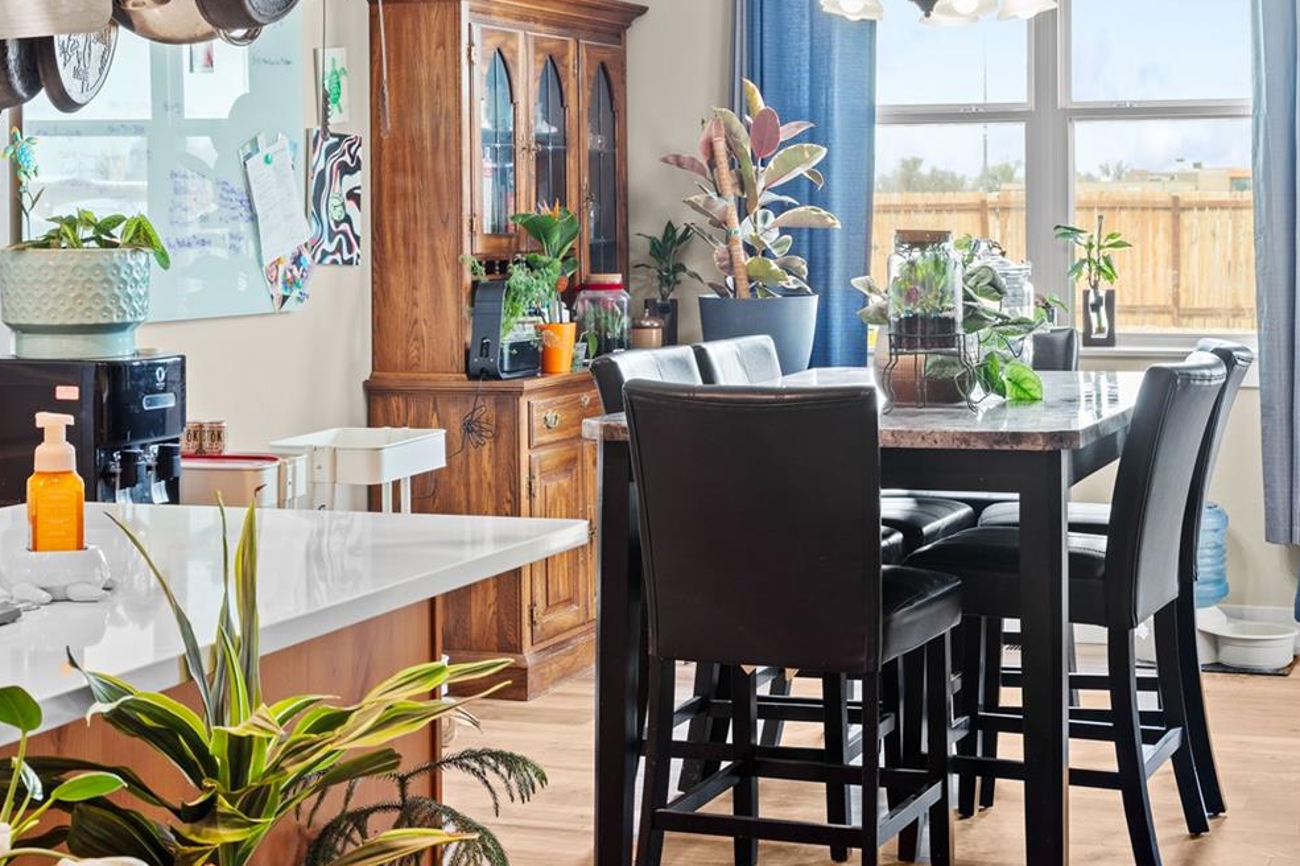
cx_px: 767
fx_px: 2346
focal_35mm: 65
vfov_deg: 20.7
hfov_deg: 30.9
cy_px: 219
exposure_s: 1/3
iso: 400
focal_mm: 40
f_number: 9
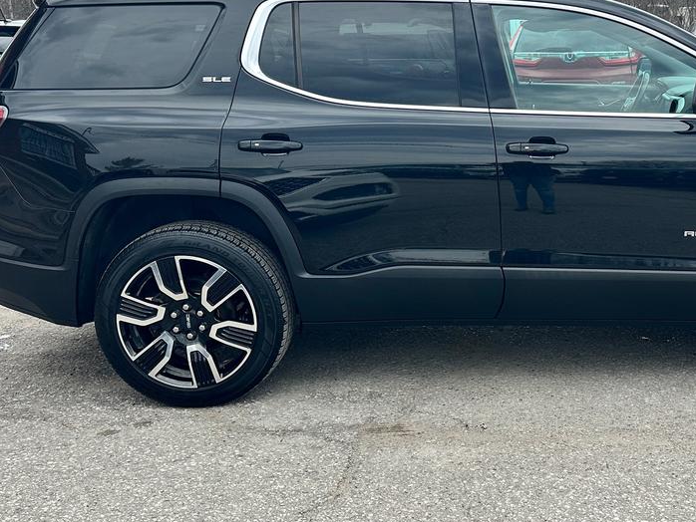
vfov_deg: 32.8
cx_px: 525
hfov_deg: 41.6
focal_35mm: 44
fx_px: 885
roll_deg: +1.8
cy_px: 216
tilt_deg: -11.9
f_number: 1.78
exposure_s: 1/1562
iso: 80
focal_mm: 6.86
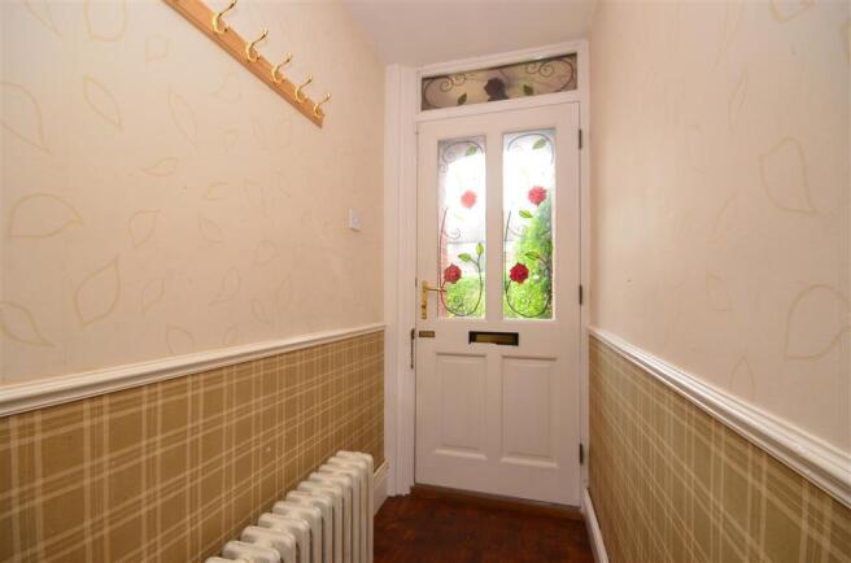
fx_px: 354
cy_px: 282
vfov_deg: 77.0
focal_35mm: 15
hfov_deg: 100.5
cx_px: 426
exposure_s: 1/10
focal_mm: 10
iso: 400
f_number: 9
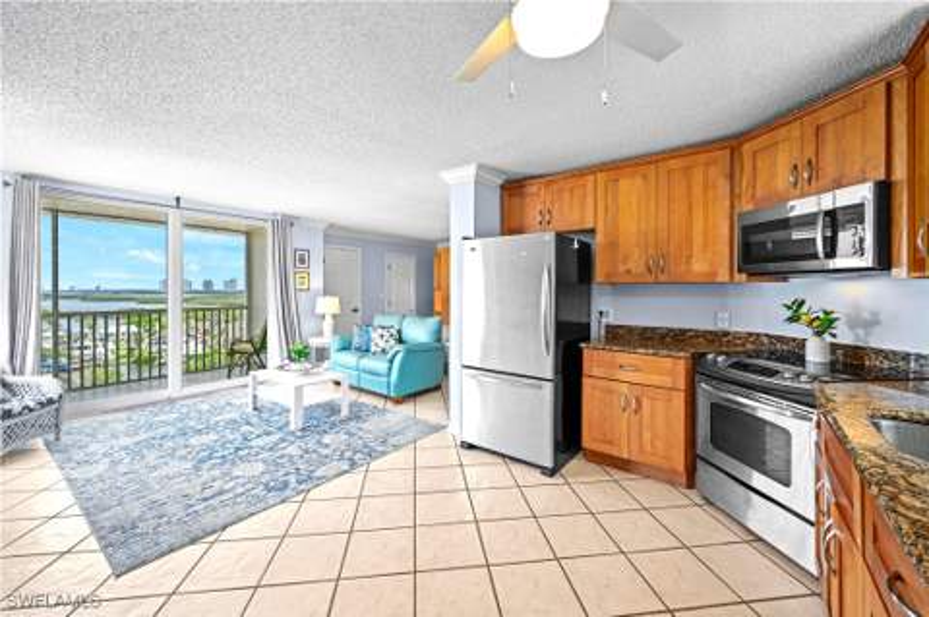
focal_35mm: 14
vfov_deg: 81.1
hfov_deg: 104.3
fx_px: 361
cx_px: 464
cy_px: 308
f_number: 8
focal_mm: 14
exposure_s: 1
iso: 100
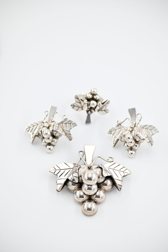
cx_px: 84
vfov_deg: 27.0
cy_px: 126
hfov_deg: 18.2
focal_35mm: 75
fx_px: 525
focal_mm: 50
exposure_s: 1/400
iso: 400
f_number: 5
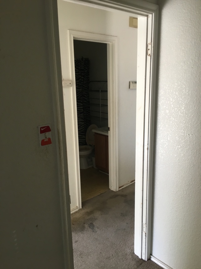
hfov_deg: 48.2
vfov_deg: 61.7
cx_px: 100
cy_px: 134
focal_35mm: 29
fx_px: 224
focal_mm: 4.15
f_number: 2.2
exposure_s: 1/30
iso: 64
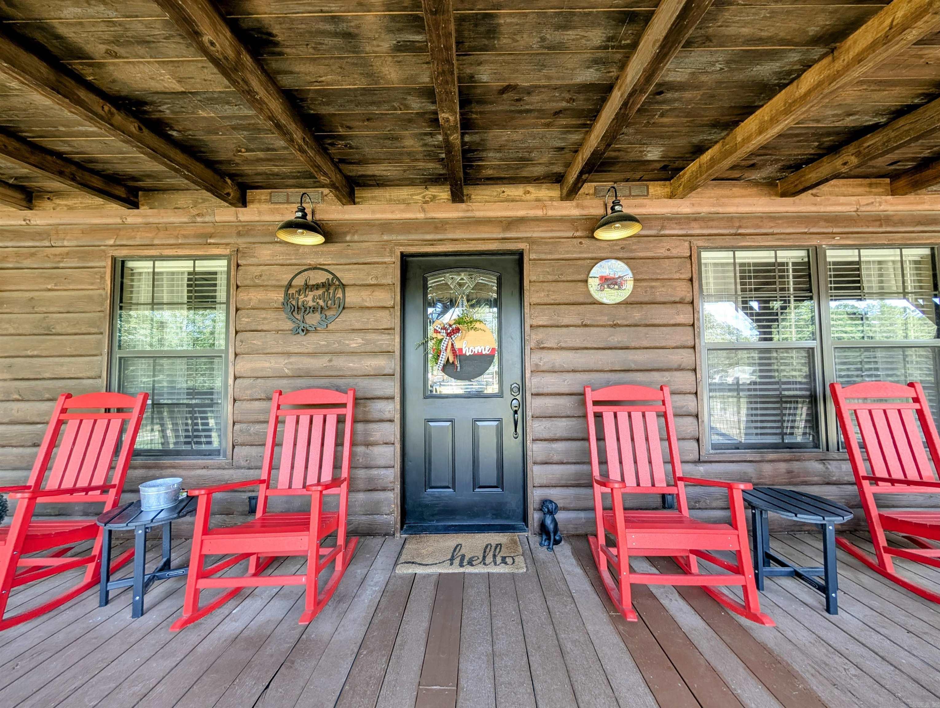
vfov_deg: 94.6
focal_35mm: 12
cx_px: 470
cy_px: 354
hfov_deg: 110.5
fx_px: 326
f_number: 1.7
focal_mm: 2.02
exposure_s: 1/56.6
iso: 48
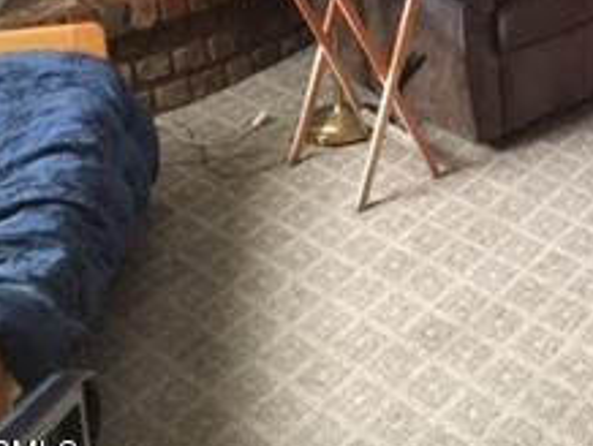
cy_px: -144
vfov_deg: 16.4
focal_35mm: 85
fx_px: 1458
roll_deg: +0.2
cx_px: 691
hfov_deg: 21.5
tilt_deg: -12.9
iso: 125
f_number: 2.2
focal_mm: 4.15
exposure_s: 1/10
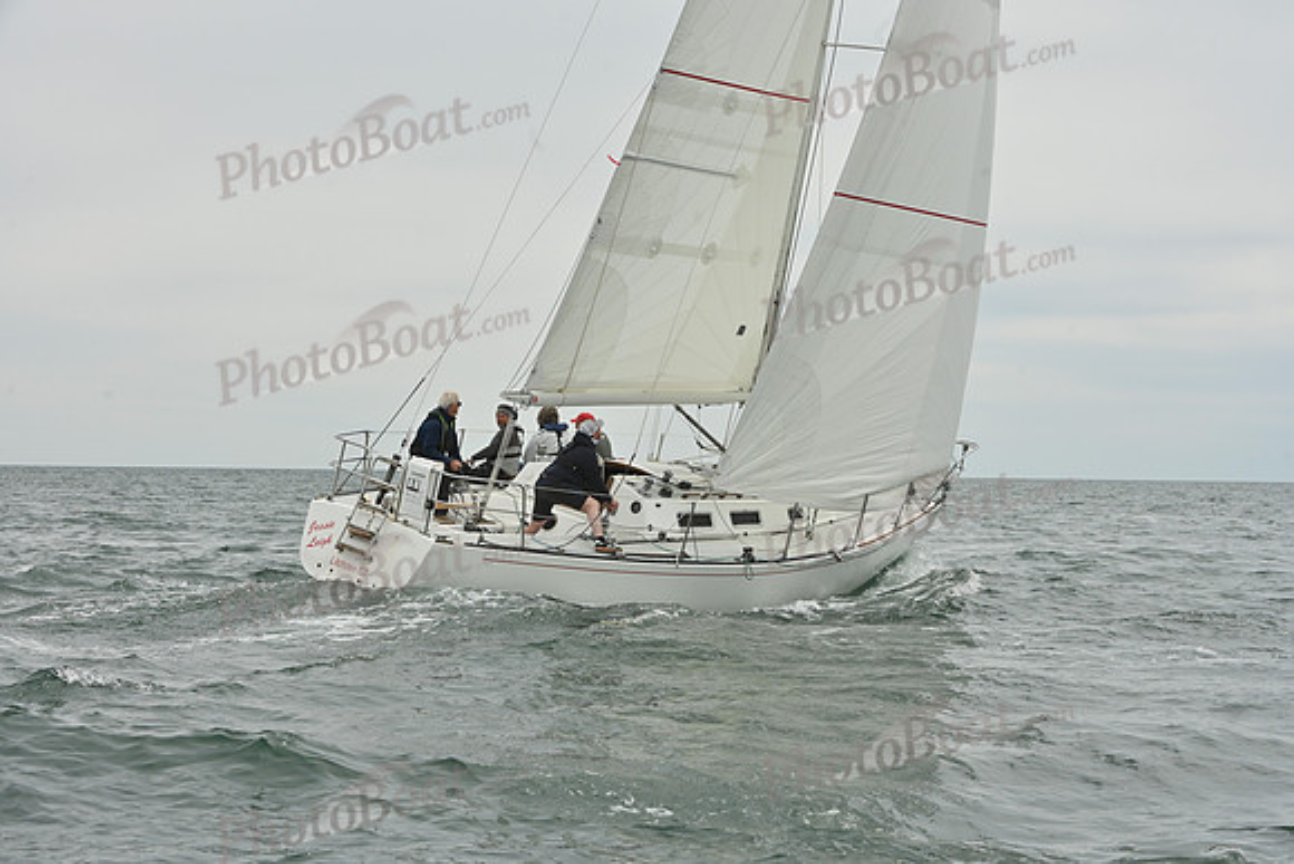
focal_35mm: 70
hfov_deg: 28.8
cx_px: 647
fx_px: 2517
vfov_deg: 19.5
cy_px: 432
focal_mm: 70
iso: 320
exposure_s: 1/1000
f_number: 11
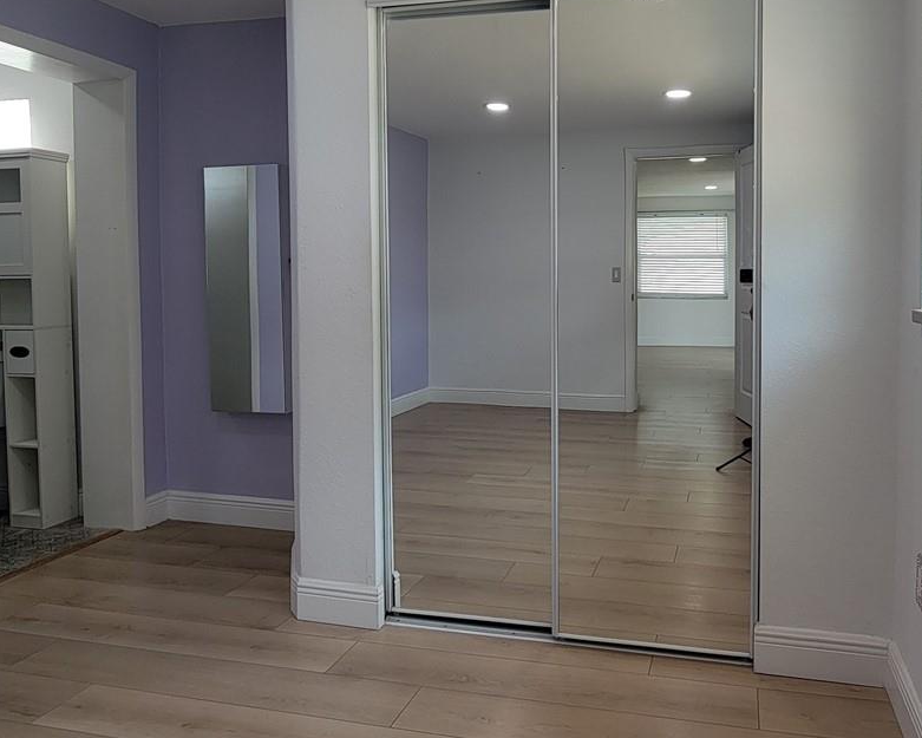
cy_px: 285
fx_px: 710
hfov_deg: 65.3
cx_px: 562
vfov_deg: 54.4
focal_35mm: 26
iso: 50
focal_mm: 2.2
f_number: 2.2
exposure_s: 1/122
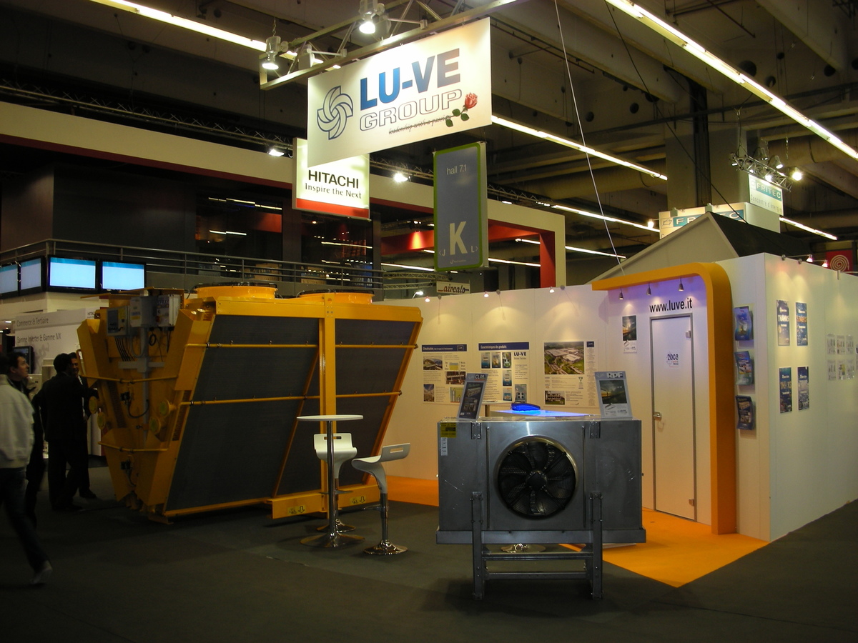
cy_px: 322
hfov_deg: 52.6
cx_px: 429
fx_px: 868
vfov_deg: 40.7
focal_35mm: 35
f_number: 3
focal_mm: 5.8
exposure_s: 1/30
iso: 62
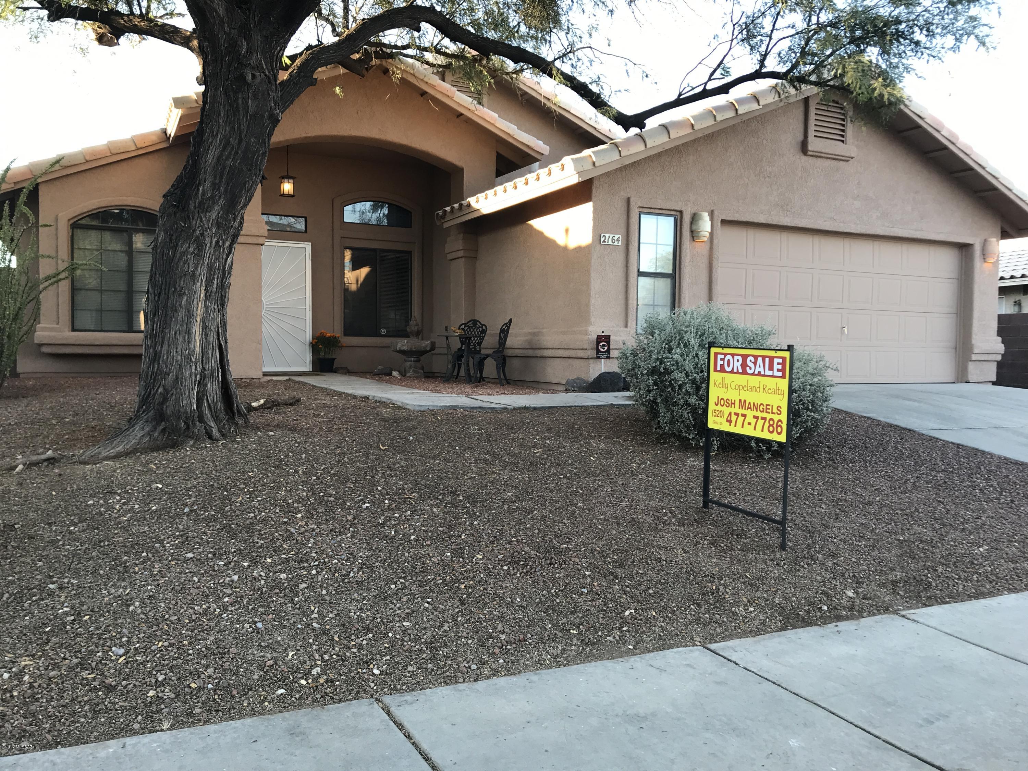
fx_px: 832
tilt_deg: -3.3
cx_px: 514
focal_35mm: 28
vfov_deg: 49.7
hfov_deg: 63.4
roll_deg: +0.9
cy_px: 386
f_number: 1.8
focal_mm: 3.99
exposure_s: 1/120
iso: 25
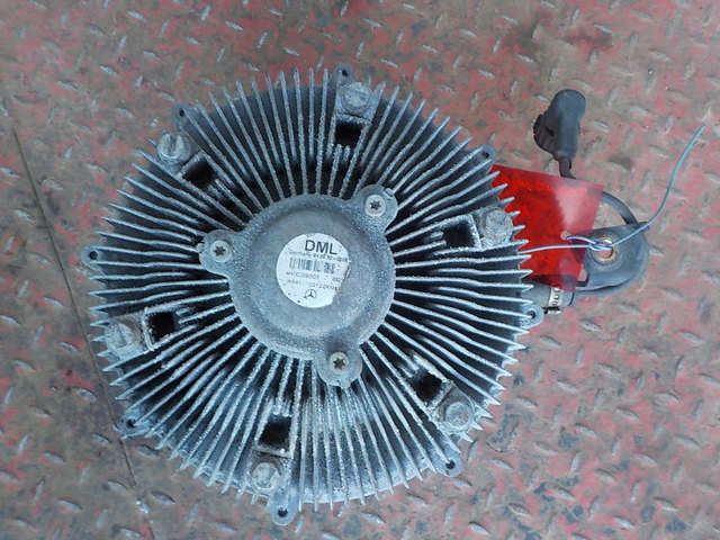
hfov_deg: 60.0
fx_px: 624
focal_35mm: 30
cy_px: 270
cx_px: 360
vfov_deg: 46.8
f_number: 3.3
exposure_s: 1/30
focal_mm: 4.1
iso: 400
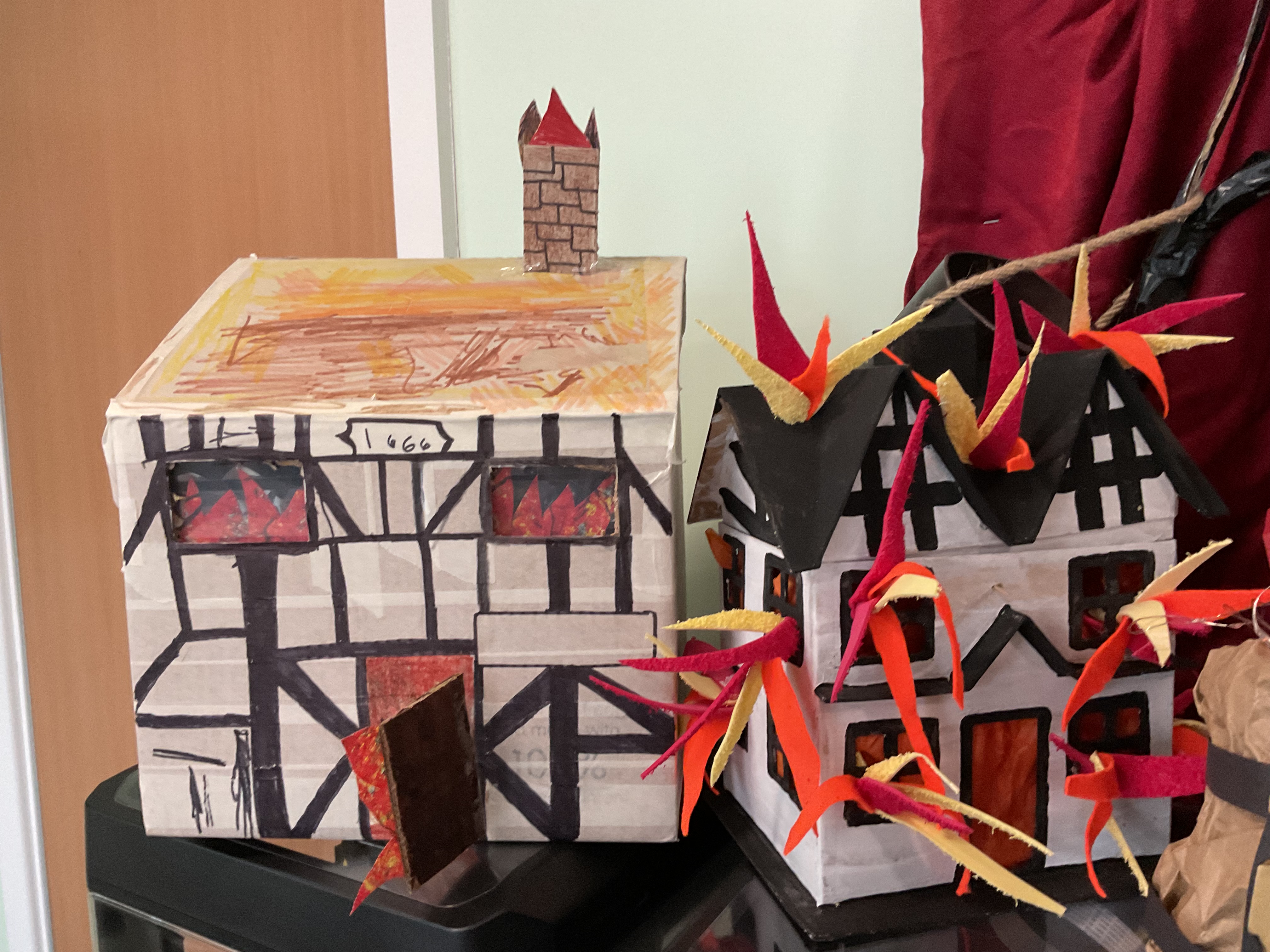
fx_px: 1064
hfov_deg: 61.7
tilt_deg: -6.8
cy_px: 476
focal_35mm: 29
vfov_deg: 48.2
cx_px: 635
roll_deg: +1.2
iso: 200
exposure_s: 1/50
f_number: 1.8
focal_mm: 3
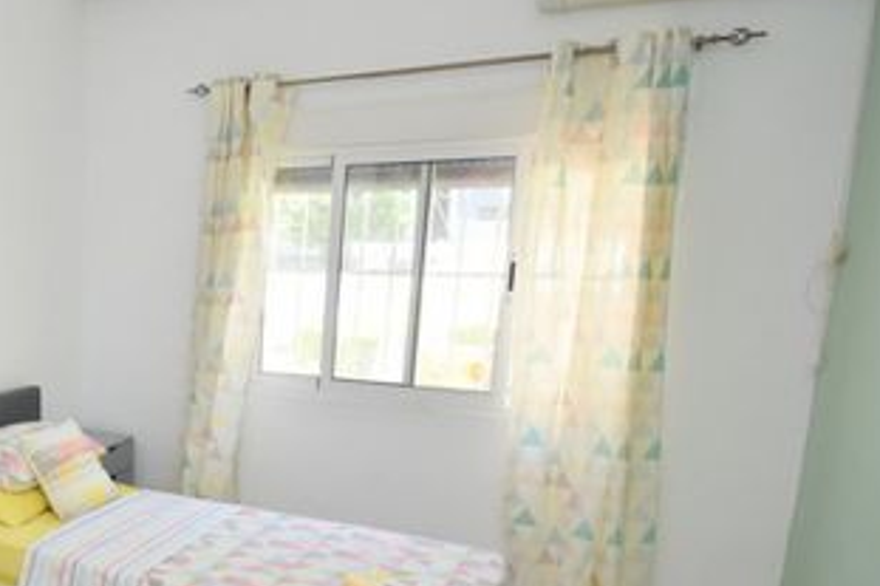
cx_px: 16
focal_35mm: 34
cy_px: 413
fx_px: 831
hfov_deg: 47.2
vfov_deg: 38.2
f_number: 4.5
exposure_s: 1/200
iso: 800
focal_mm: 10
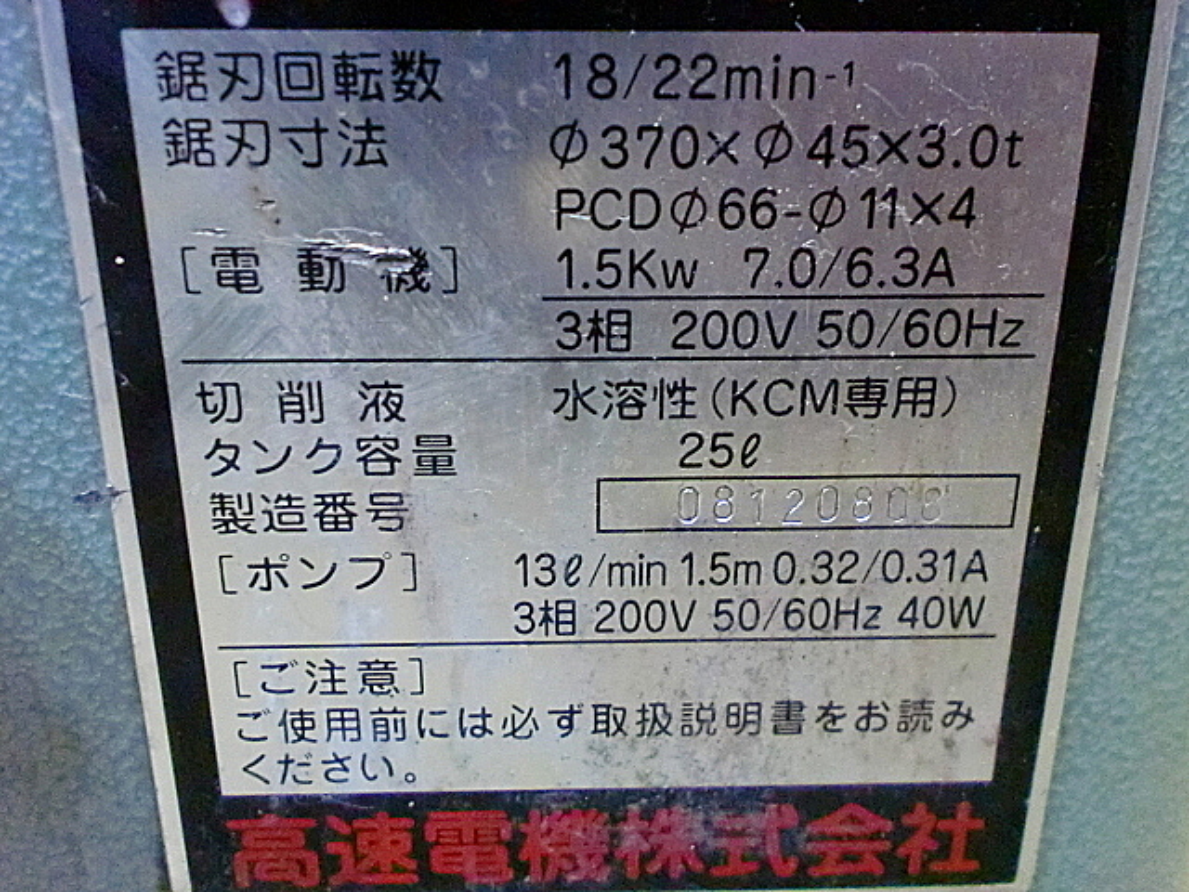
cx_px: 594
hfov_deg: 52.6
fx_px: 1202
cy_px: 446
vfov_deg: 40.7
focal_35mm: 35
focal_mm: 6.3
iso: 1600
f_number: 3.1
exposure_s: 1/50
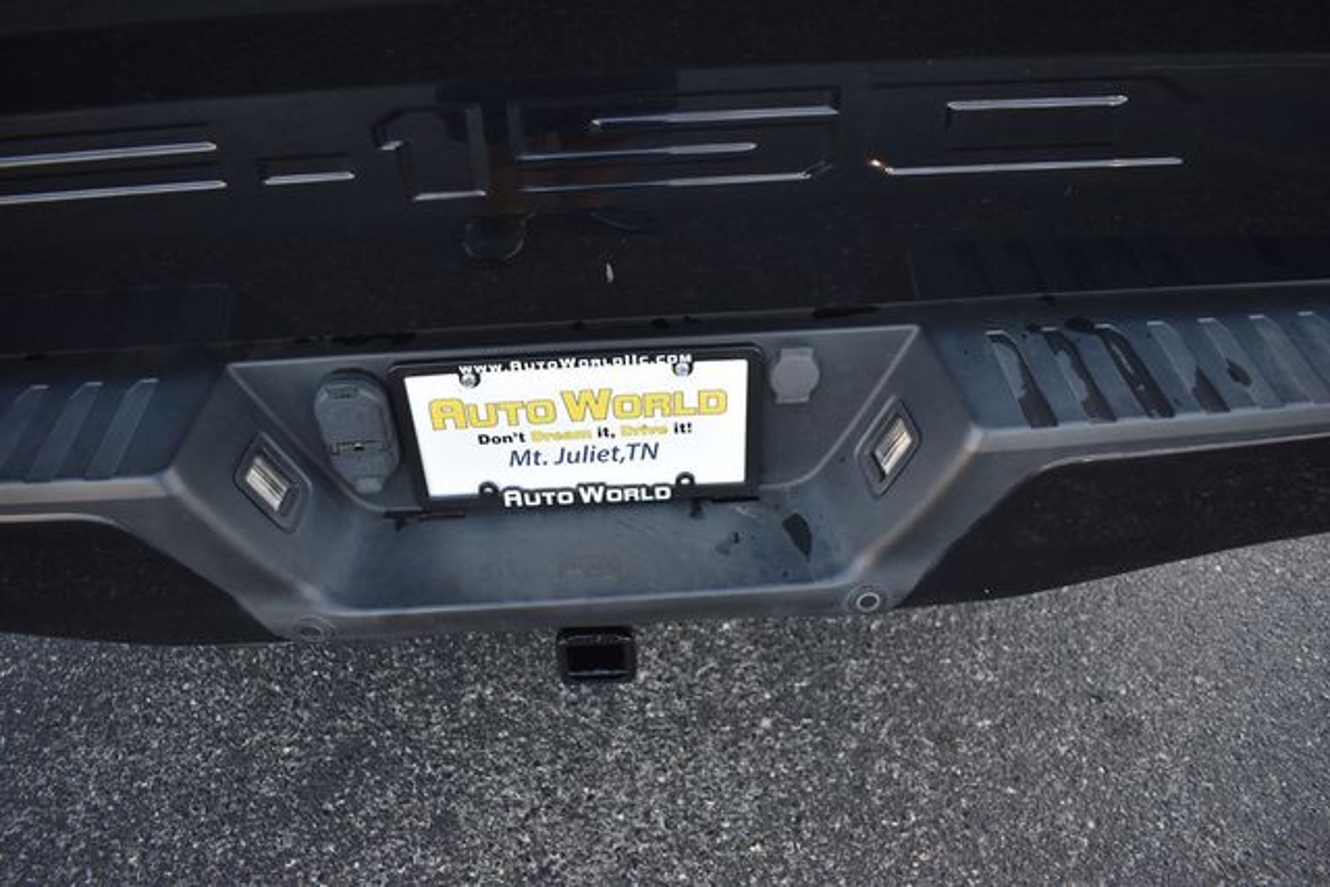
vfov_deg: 48.0
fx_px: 998
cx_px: 665
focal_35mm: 27
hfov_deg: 67.4
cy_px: 444
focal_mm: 18
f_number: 3.5
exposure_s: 1/250
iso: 560
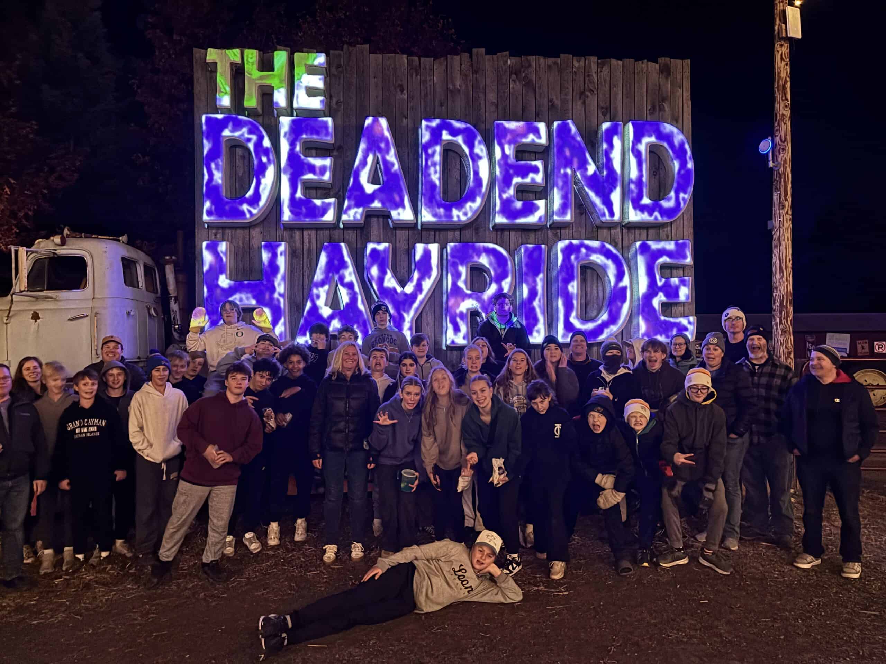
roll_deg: +0.4
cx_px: 443
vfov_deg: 53.1
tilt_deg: +0.6
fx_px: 665
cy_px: 332
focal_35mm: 26
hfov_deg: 67.3
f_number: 1.6
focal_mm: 5.96
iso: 1000
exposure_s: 1/20
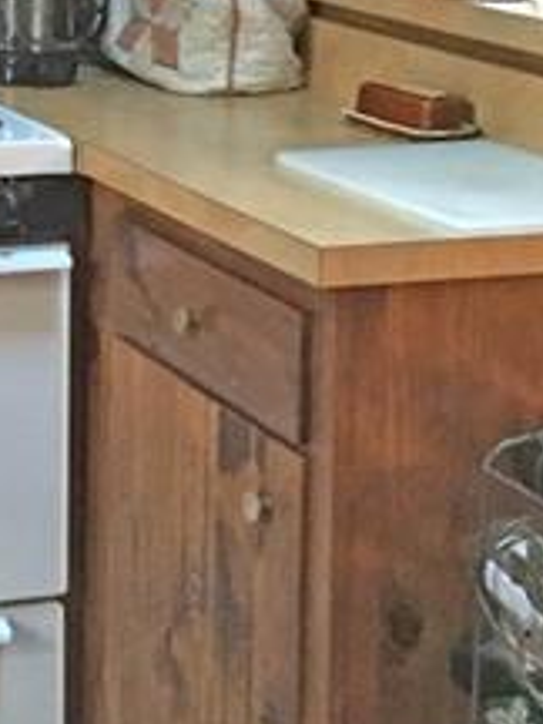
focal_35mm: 103
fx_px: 2154
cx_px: -359
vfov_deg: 18.6
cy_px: 10
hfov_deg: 13.3
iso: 250
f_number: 2.2
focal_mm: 4.15
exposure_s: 1/17
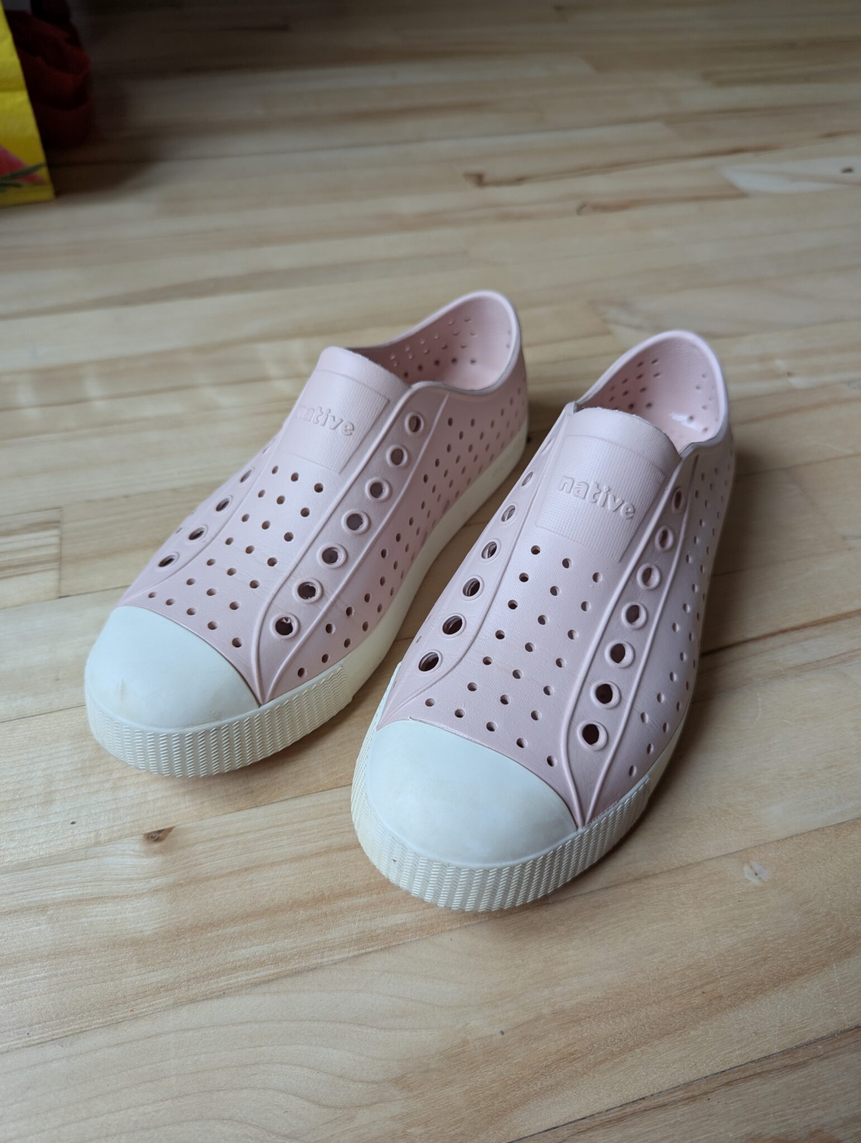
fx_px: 794
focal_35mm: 24
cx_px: 430
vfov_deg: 71.5
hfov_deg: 56.9
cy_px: 572
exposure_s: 1/90.1
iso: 93
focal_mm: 6.81
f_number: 1.85
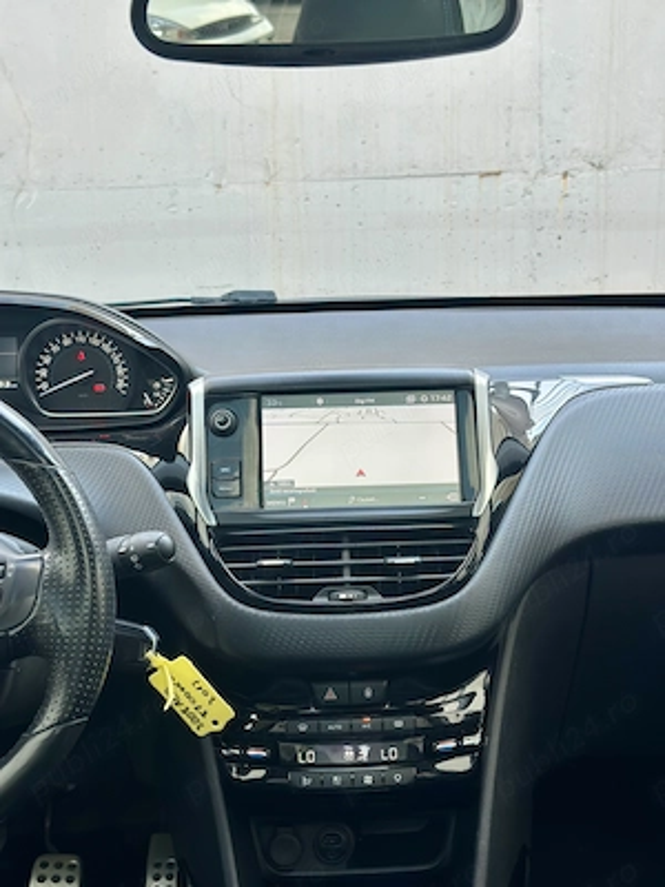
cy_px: 444
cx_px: 332
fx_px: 1229
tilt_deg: -10.3
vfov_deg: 39.7
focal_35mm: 48
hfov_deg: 30.3
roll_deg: -1.6
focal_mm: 6.86
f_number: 1.78
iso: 64
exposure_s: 1/164
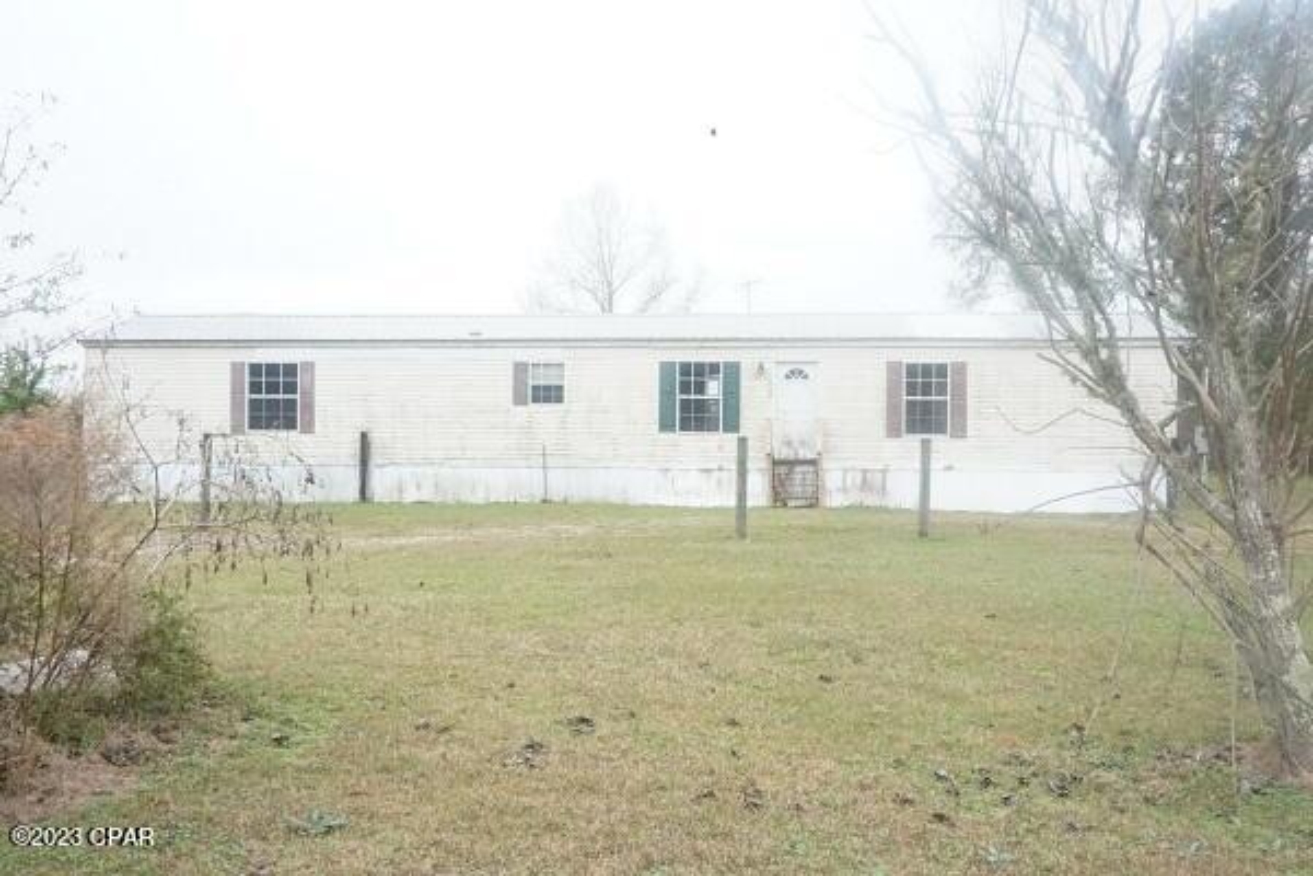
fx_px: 1203
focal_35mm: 33
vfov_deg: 40.0
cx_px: 656
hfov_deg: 57.2
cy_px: 438
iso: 6400
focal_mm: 22
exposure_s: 1/160
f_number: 25
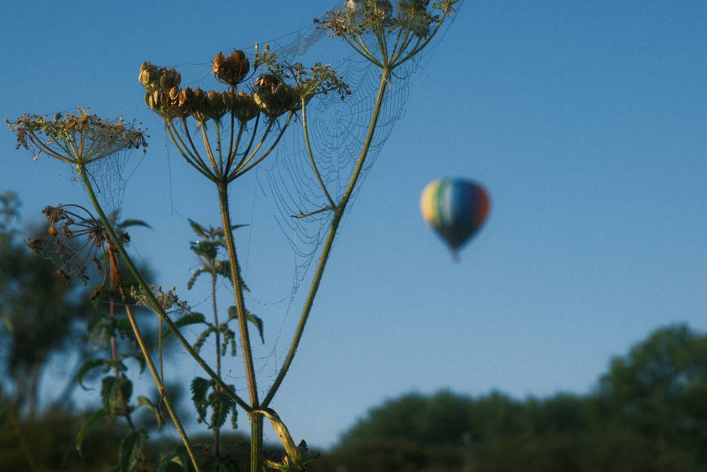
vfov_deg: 12.7
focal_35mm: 108
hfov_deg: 18.9
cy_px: 201
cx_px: 396
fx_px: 2121
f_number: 10
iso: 640
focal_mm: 56.5
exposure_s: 1/900
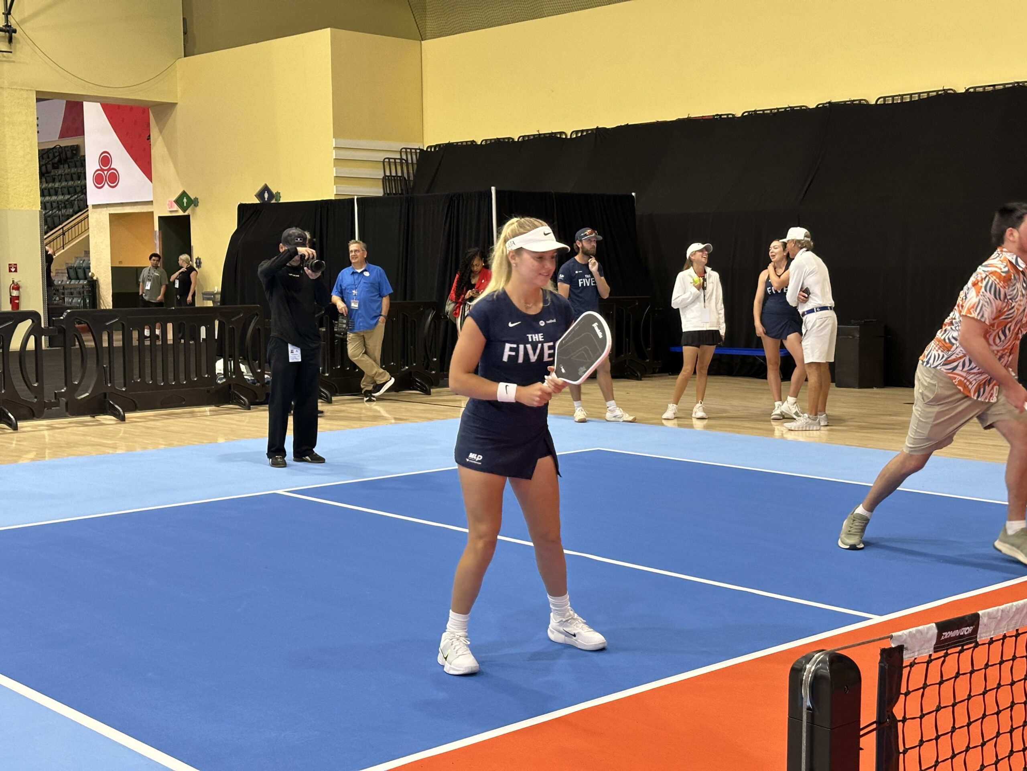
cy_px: 386
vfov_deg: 30.3
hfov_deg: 39.7
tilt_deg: -4.4
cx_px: 514
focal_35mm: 48
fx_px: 1424
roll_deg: +0.3
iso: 200
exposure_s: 1/60
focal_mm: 6.86
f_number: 1.78
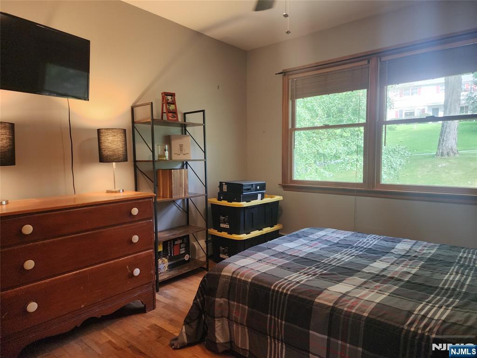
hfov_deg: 73.9
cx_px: 238
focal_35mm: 23
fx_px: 317
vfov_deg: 58.9
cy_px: 179
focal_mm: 6.4
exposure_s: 1/120
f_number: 1.8
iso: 400
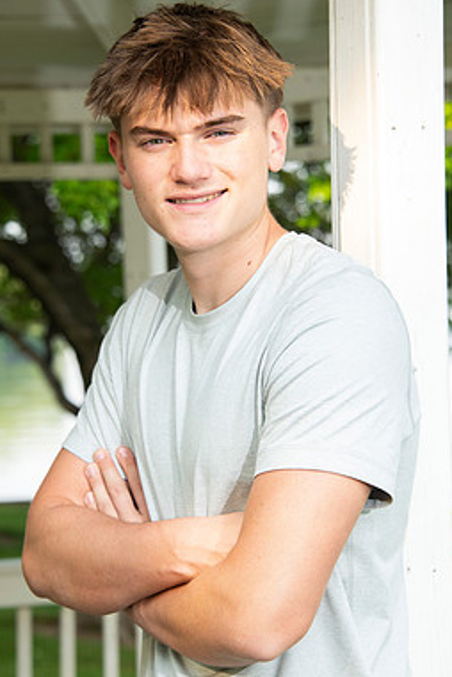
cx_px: 240
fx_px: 2335
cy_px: 359
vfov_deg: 16.5
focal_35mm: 124
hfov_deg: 11.1
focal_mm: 105
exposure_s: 1/160
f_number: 7.1
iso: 320
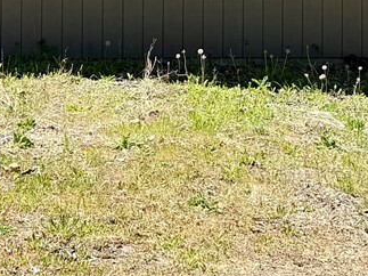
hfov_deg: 16.6
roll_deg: -1.1
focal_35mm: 119
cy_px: -185
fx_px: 1265
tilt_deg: -0.3
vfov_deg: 11.7
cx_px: 206
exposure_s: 1/2370
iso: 80
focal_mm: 6.76
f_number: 1.78
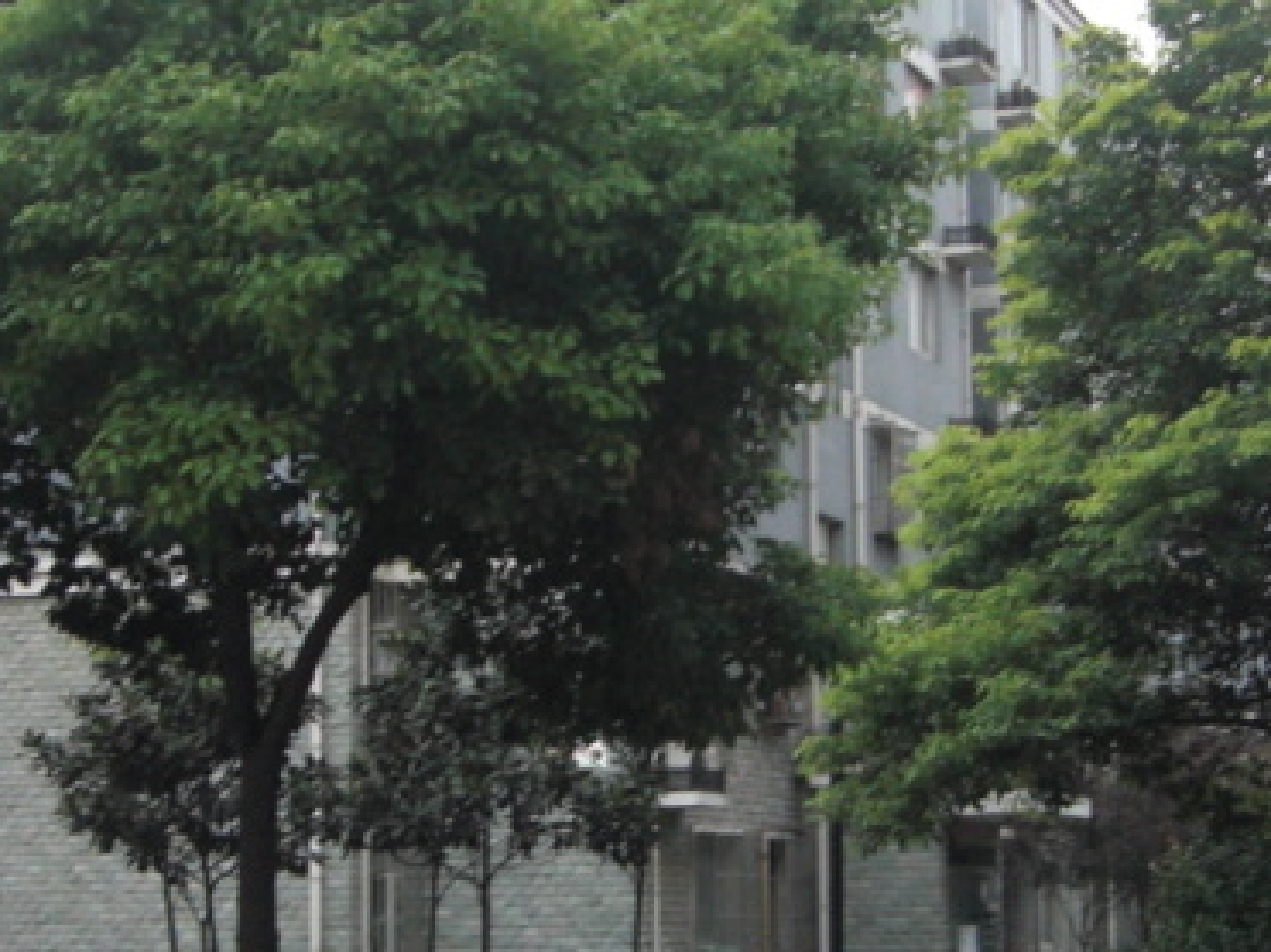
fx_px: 3267
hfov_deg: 22.0
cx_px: 761
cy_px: 599
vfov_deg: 16.6
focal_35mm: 89
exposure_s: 1/60
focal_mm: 5.8
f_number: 2.7
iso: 200
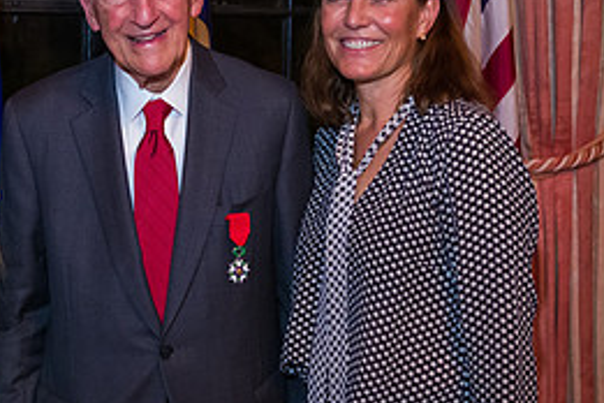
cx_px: 155
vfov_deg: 19.2
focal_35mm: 71
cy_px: 156
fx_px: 1191
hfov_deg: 28.1
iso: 3200
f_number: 3.2
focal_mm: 32
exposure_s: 1/100
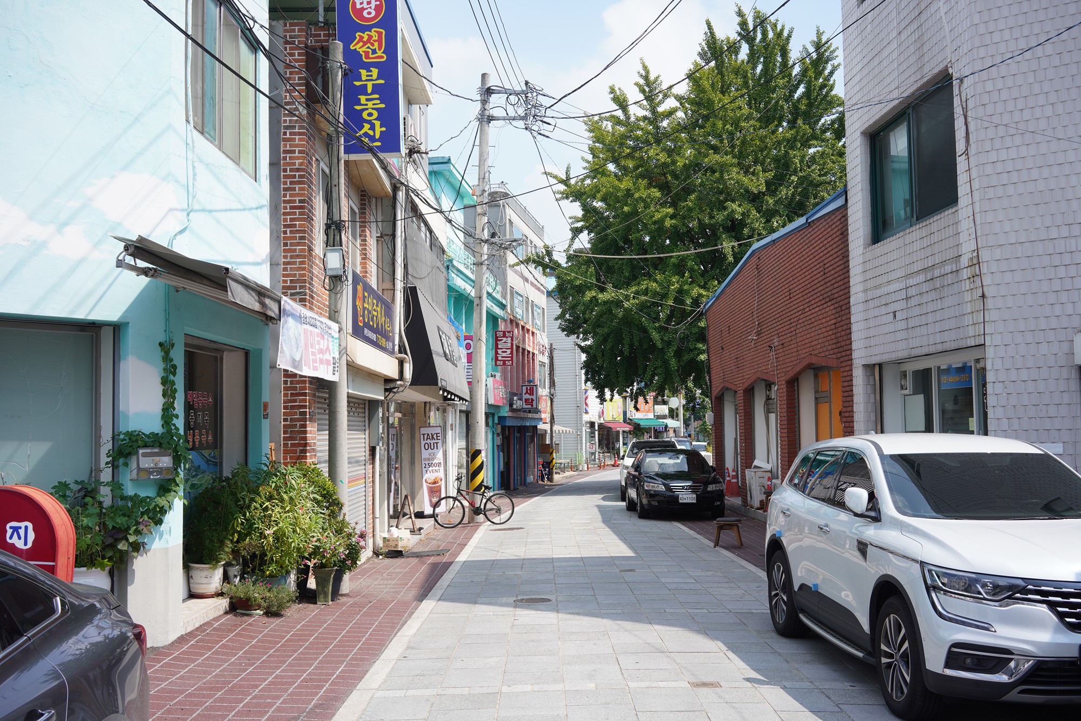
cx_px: 540
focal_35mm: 35
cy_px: 360
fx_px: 1051
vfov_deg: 37.9
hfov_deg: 54.4
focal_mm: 35
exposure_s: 1/100
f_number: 10
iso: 100
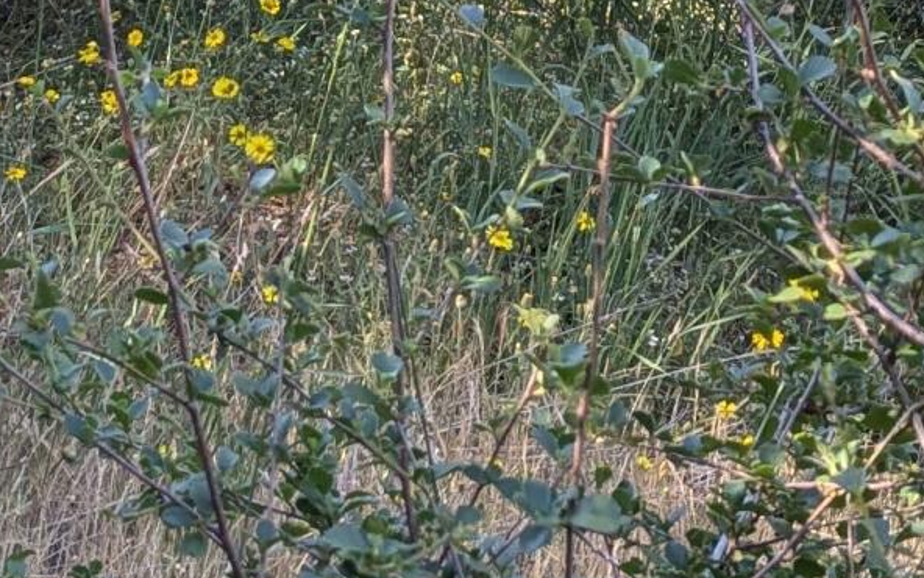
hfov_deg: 15.9
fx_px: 3248
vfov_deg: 9.7
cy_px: -391
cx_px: 55
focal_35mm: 129
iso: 38
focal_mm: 6.81
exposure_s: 1/237
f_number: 1.85
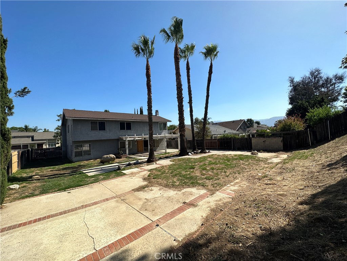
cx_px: 174
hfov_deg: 102.1
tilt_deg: +2.1
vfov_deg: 85.7
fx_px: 140
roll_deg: +2.6
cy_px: 130
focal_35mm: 14
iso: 50
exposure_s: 1/2304
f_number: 2.2
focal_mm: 2.22
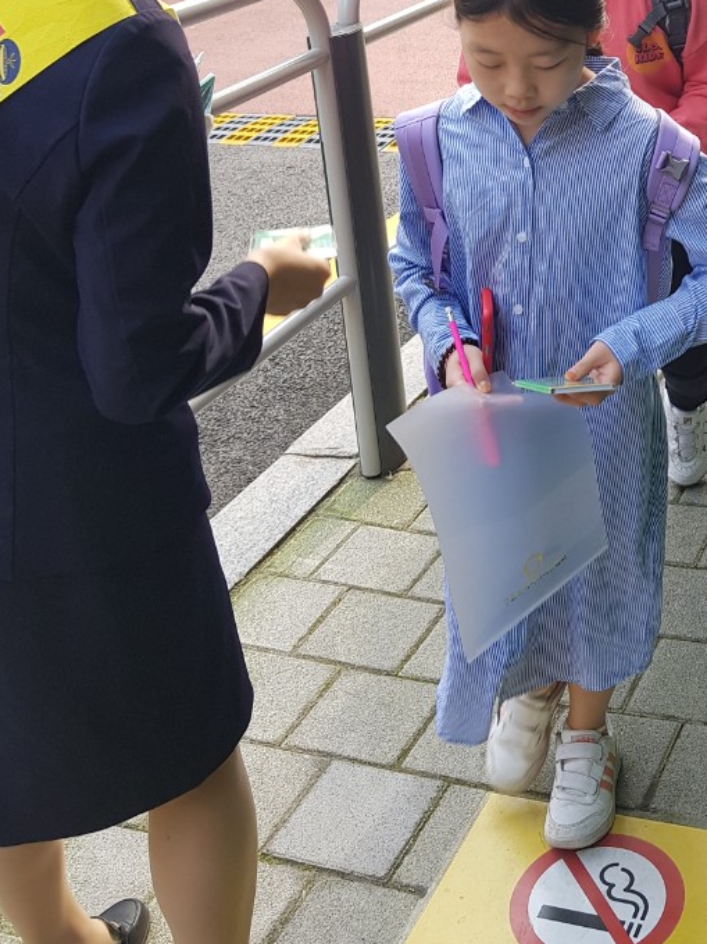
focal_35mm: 49
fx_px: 1335
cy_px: 97
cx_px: 639
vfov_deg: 36.5
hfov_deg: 28.5
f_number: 1.7
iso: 40
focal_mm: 4.3
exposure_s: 1/154
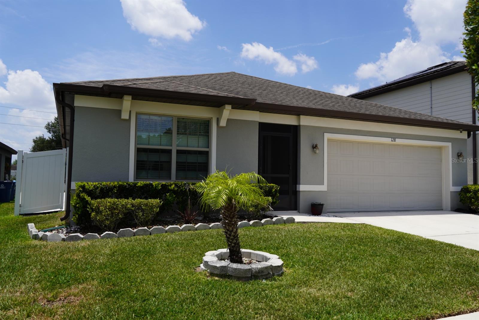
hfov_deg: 61.9
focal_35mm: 30
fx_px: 399
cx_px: 240
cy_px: 160
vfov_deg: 43.7
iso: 100
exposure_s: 1/1000
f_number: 5.6
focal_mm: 30
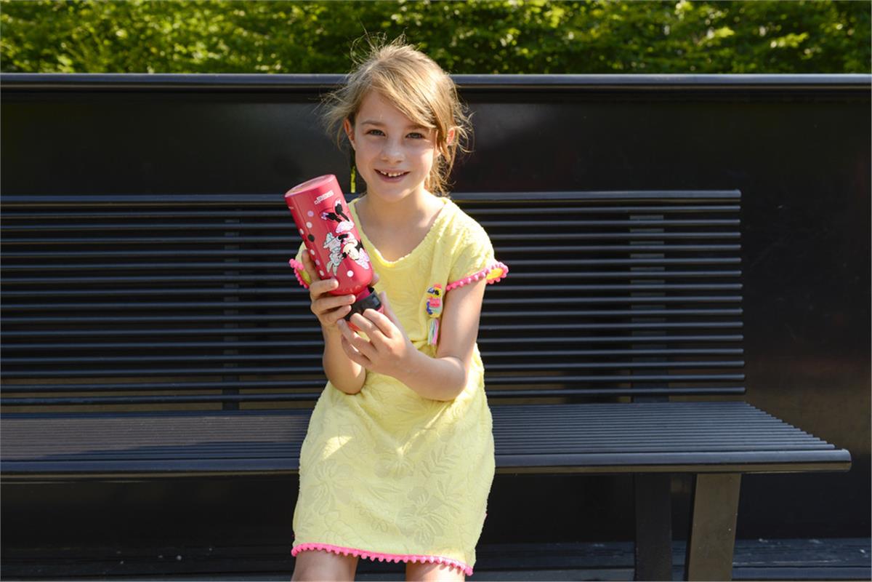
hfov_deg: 50.7
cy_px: 291
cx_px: 436
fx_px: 920
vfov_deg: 35.1
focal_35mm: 38
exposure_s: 1/640
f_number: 6.3
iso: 400
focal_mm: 38
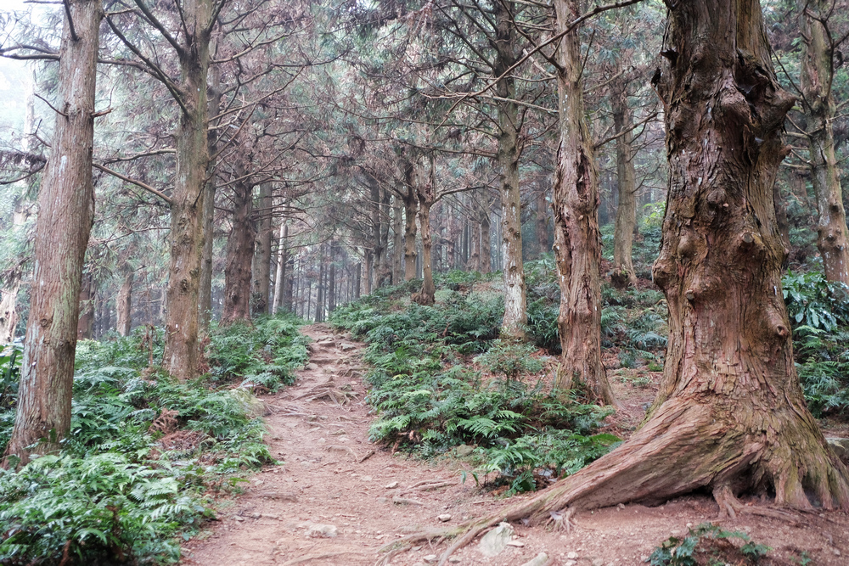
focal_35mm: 35
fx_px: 825
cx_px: 424
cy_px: 283
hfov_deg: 54.4
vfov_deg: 37.9
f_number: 2
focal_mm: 23
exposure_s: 1/56
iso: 1000
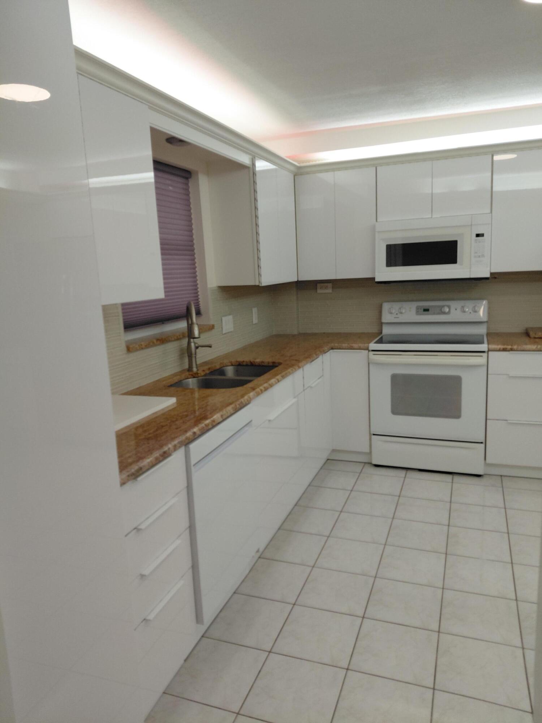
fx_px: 522
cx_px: 271
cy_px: 362
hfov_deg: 54.9
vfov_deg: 69.4
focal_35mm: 25
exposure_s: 1/120
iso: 80
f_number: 1.8
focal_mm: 4.69
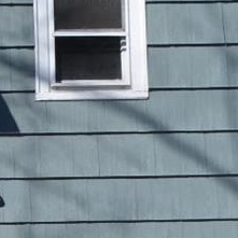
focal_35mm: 173
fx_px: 1346
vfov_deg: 10.0
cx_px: -409
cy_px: -13
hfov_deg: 8.8
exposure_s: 1/250
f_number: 8
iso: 100
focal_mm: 20
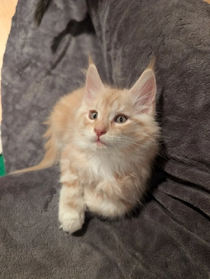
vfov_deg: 71.5
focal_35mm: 24
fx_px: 194
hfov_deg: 57.0
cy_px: 140
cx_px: 105
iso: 751
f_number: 1.68
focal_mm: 6.9
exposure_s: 1/50
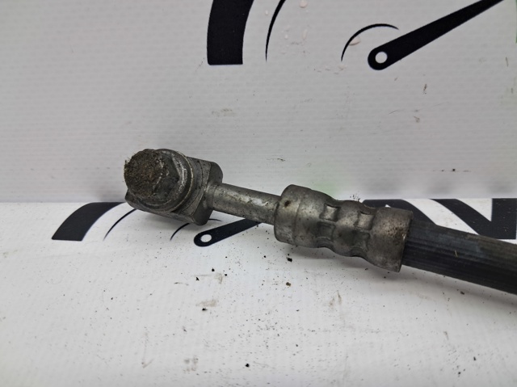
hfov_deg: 65.4
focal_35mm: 27
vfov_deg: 51.3
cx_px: 258
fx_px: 403
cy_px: 194
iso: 50
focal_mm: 4
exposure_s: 1/60
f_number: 1.8
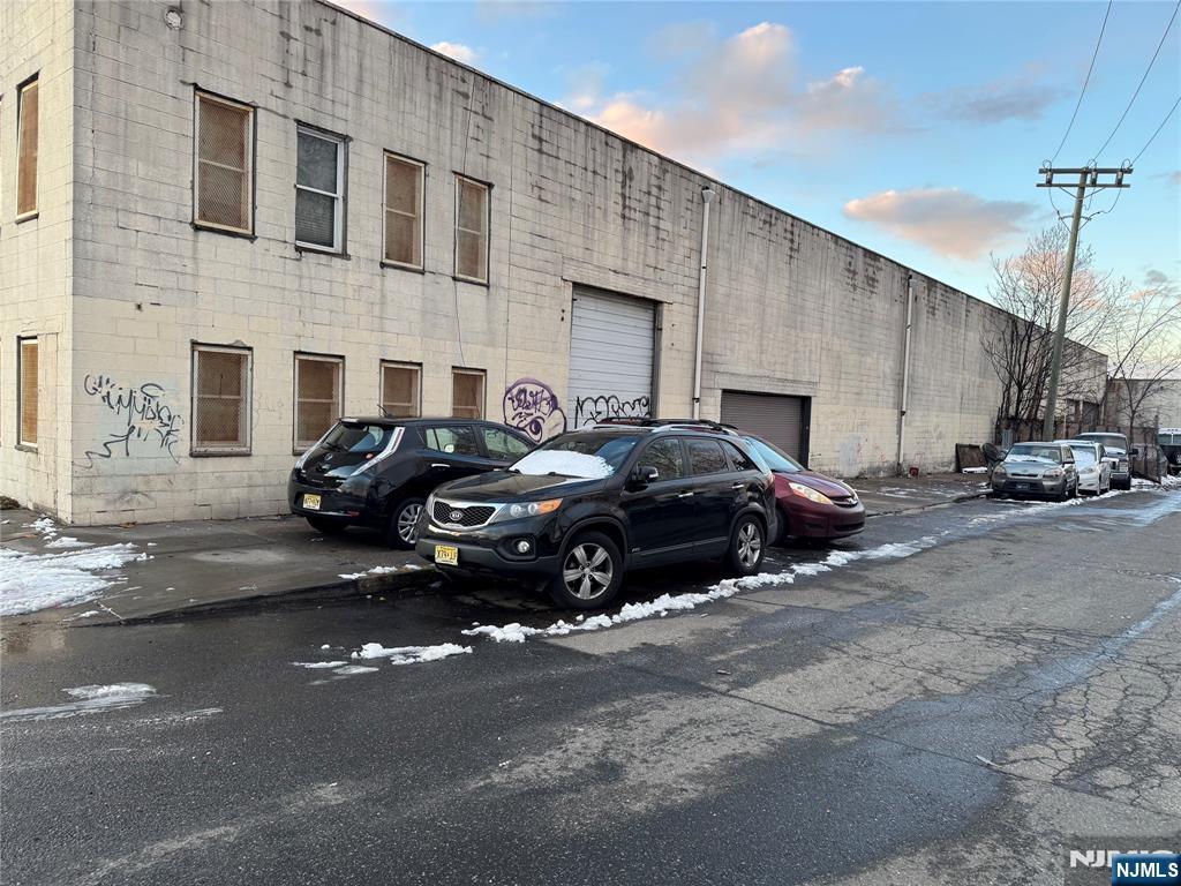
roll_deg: -1.6
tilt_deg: -3.0
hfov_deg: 71.6
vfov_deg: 56.8
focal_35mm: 24
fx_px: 819
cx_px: 590
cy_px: 443
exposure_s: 1/121
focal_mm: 6.76
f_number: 1.78
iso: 125
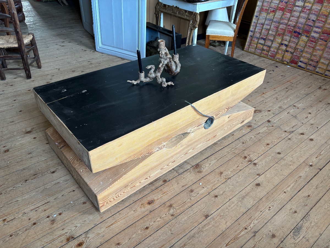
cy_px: 124
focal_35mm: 26
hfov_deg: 67.3
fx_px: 248
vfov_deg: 53.1
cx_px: 165
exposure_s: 1/90
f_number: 1.6
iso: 125
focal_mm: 5.96
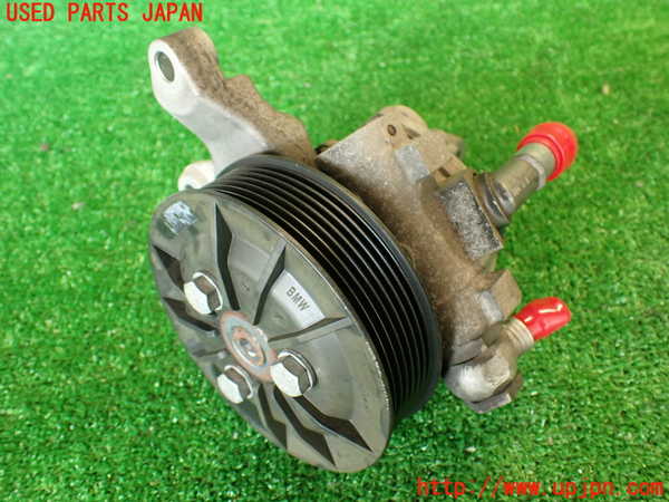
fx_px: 580
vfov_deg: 46.8
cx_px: 334
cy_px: 251
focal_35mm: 30
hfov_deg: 60.0
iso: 250
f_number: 2.3
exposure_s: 1/30
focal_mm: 5.4
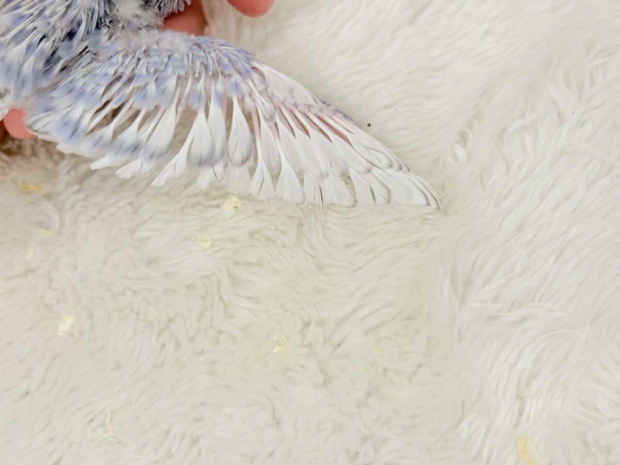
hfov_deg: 36.8
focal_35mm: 52
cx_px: 310
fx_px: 931
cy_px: 232
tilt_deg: -59.2
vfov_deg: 28.0
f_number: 1.6
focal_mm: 5.96
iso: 50
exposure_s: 1/100
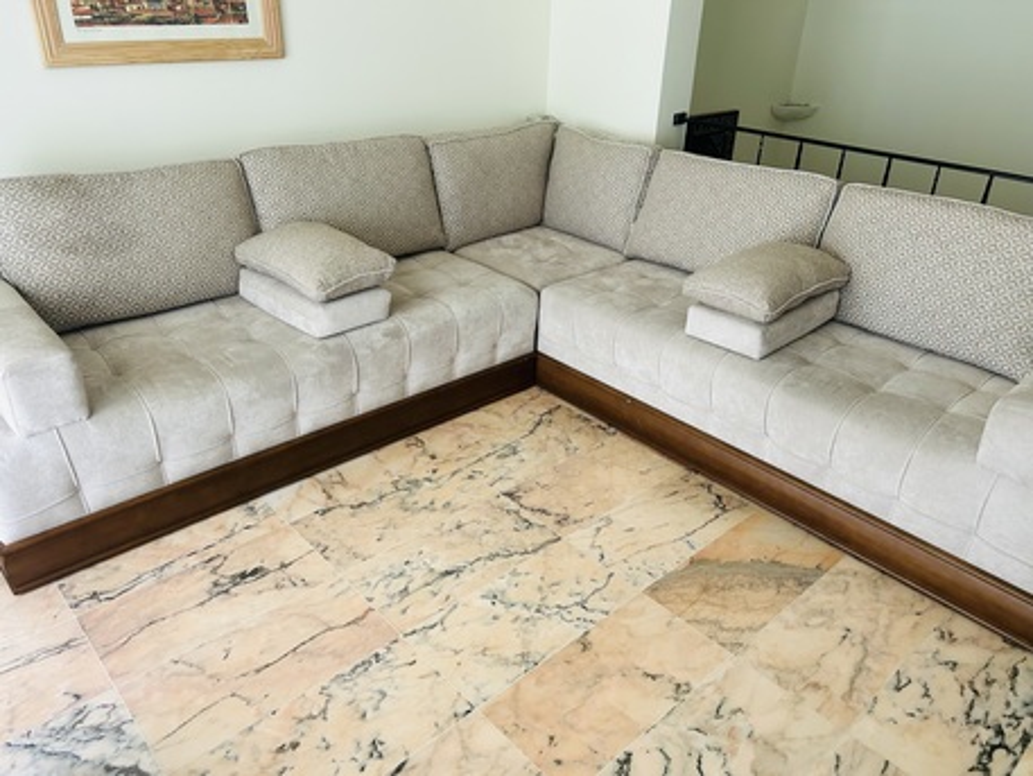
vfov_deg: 53.1
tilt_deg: -28.0
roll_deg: -1.7
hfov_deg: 67.3
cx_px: 516
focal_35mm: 26
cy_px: 388
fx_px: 776
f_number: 1.5
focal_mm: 5.7
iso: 125
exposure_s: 1/121
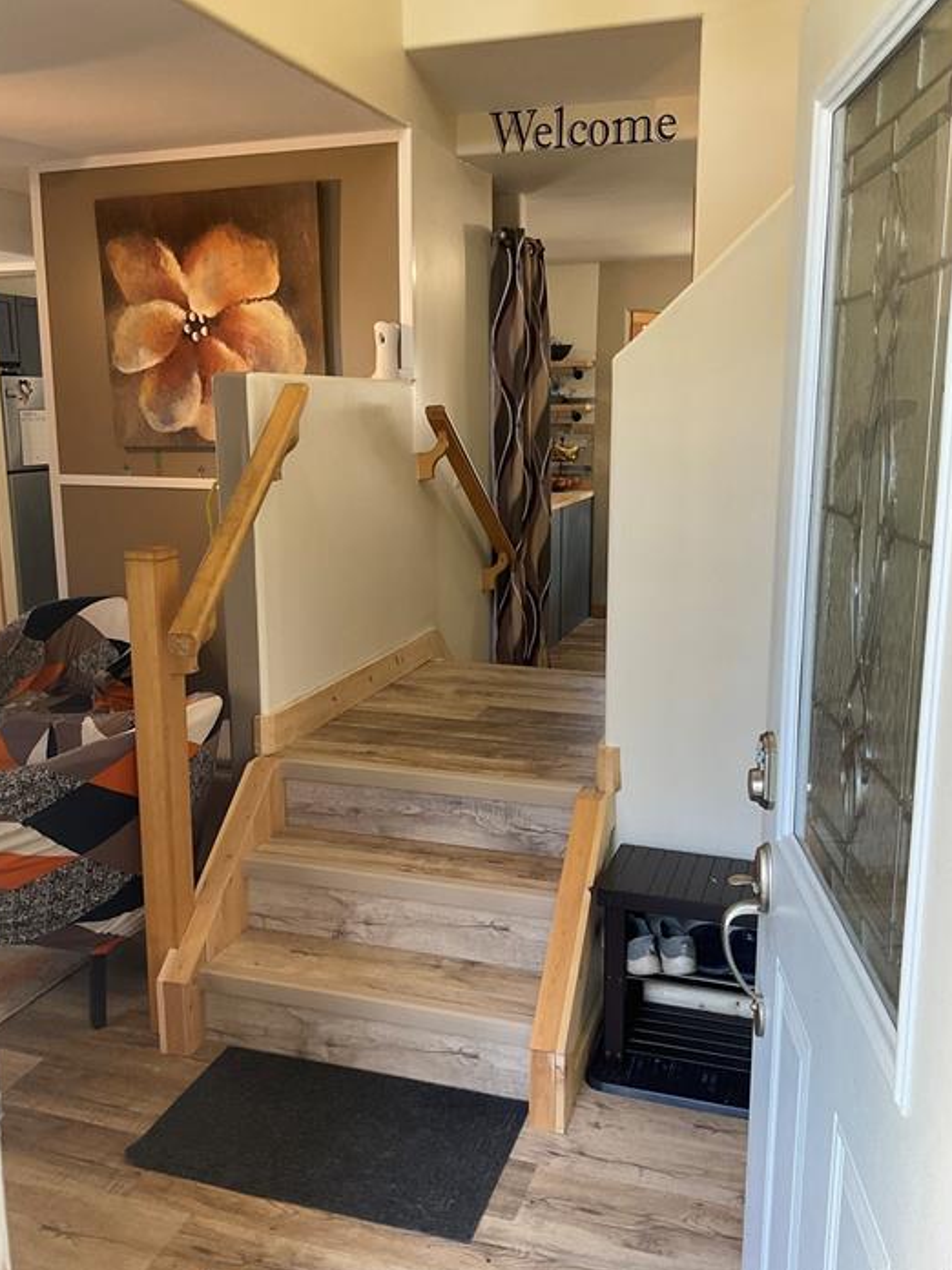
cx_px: 445
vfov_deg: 56.8
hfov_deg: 44.1
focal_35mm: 32
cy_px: 640
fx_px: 1173
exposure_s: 1/65
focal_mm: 3
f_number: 1.8
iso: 64
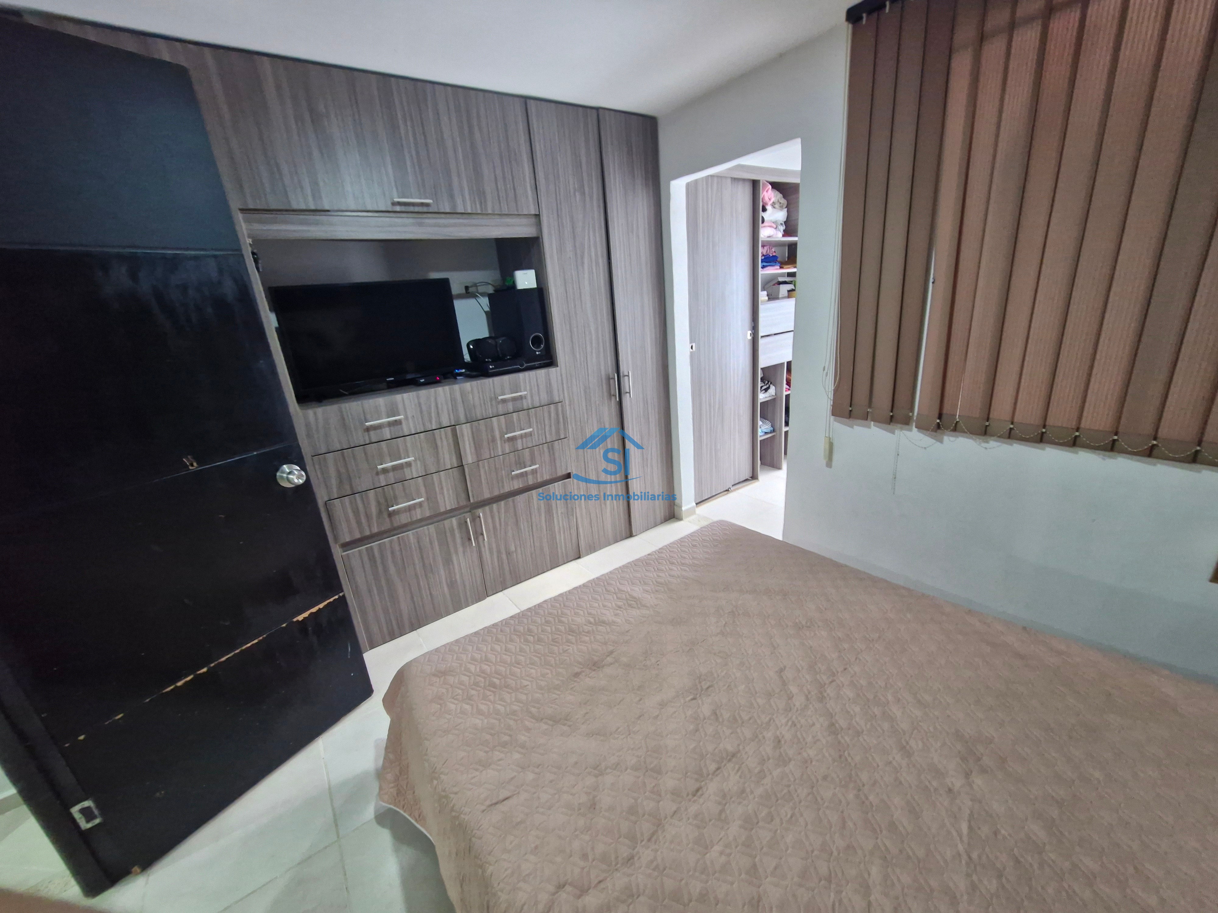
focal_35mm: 13
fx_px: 457
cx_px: 609
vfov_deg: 89.9
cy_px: 456
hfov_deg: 106.2
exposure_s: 1/40
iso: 320
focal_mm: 1.74
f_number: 2.2
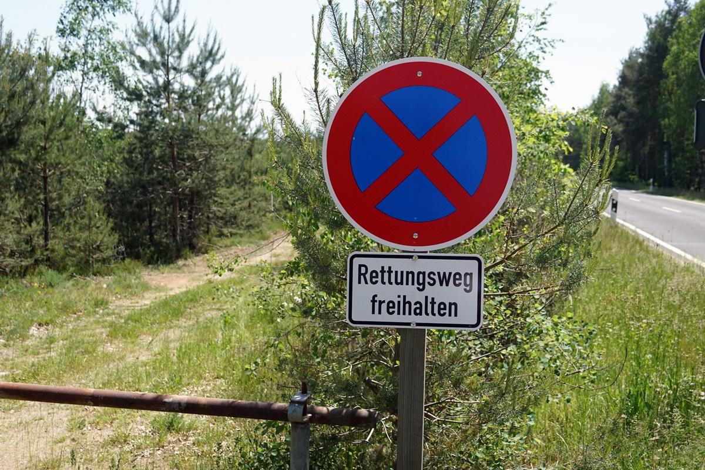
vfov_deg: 29.9
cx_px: 352
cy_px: 235
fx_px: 881
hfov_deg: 43.6
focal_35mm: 45
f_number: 4.5
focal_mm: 30
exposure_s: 1/2000
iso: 640
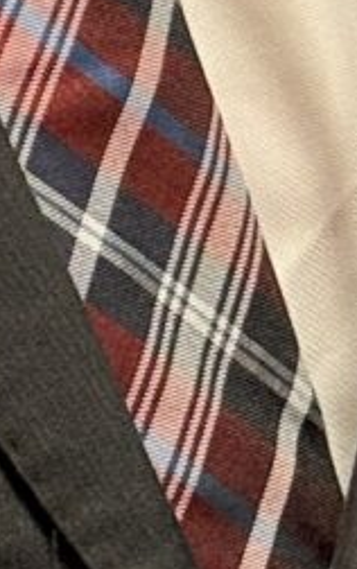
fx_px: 4846
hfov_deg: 4.2
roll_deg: +1.8
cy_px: -669
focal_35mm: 312
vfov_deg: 6.5
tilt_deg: -0.5
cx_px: -197
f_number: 1.78
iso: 100
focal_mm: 6.76
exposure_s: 1/60
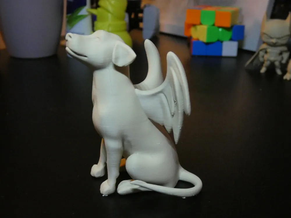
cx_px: 146
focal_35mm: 46
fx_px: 387
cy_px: 109
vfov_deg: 31.5
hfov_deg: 41.2
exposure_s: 1/20
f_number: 3.8
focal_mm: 8.2
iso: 1600
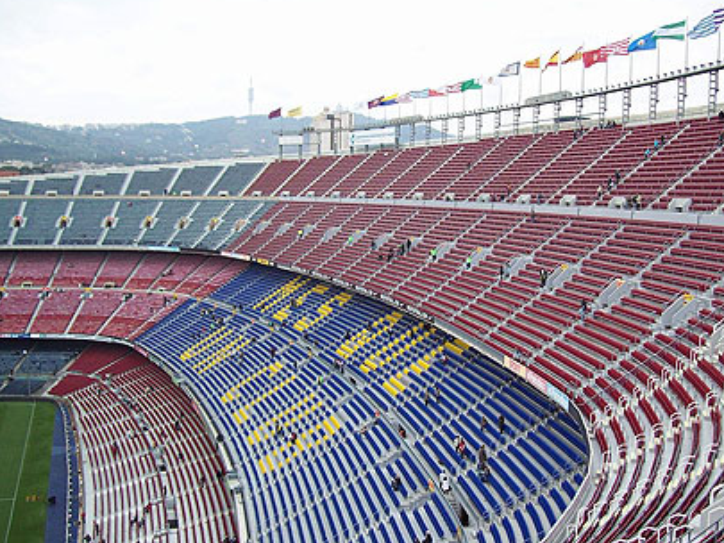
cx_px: 384
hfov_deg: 46.8
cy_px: 275
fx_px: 837
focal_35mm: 40
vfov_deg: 36.0
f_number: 2.7
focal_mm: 6
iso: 80
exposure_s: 1/133
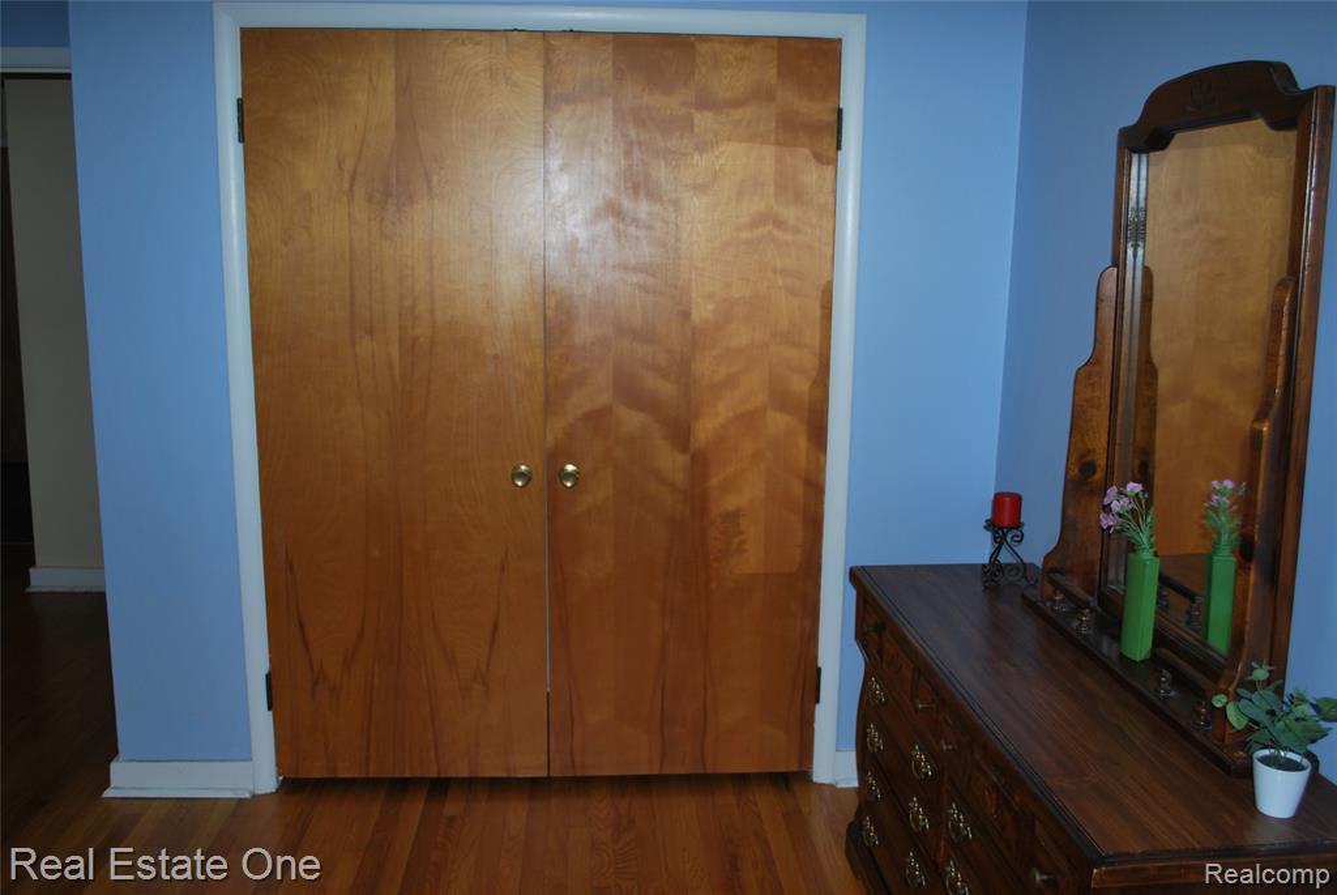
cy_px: 448
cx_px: 668
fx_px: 1115
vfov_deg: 43.7
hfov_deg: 61.9
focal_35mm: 30
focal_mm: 20
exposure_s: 1/60
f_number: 3.8
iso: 200
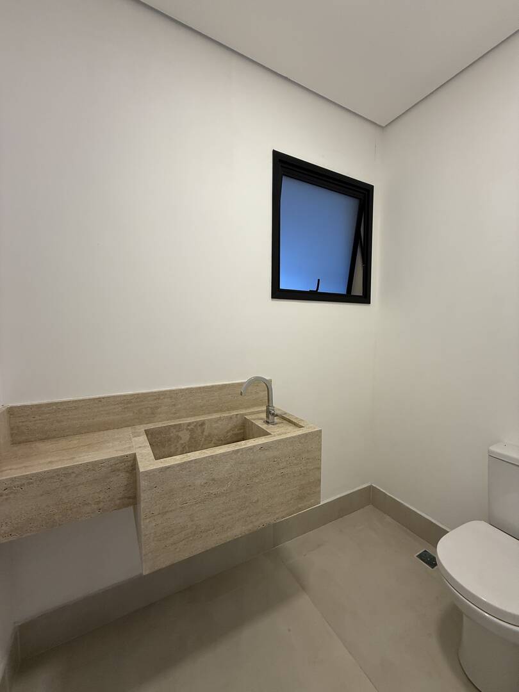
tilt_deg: -2.9
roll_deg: -0.7
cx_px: 260
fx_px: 280
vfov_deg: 102.1
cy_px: 346
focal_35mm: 14
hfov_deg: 85.7
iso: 200
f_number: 2.2
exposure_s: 1/120
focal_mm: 2.22
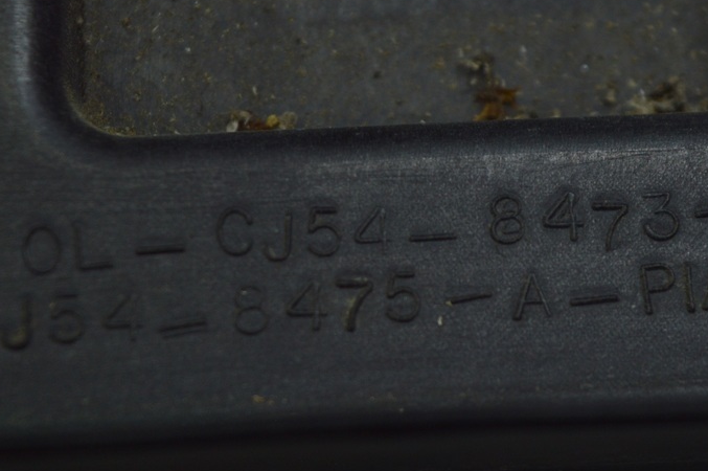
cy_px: 207
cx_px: 402
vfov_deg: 11.0
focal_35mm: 125
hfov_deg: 16.4
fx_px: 2451
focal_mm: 55
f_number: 5.6
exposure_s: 1/80
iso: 400
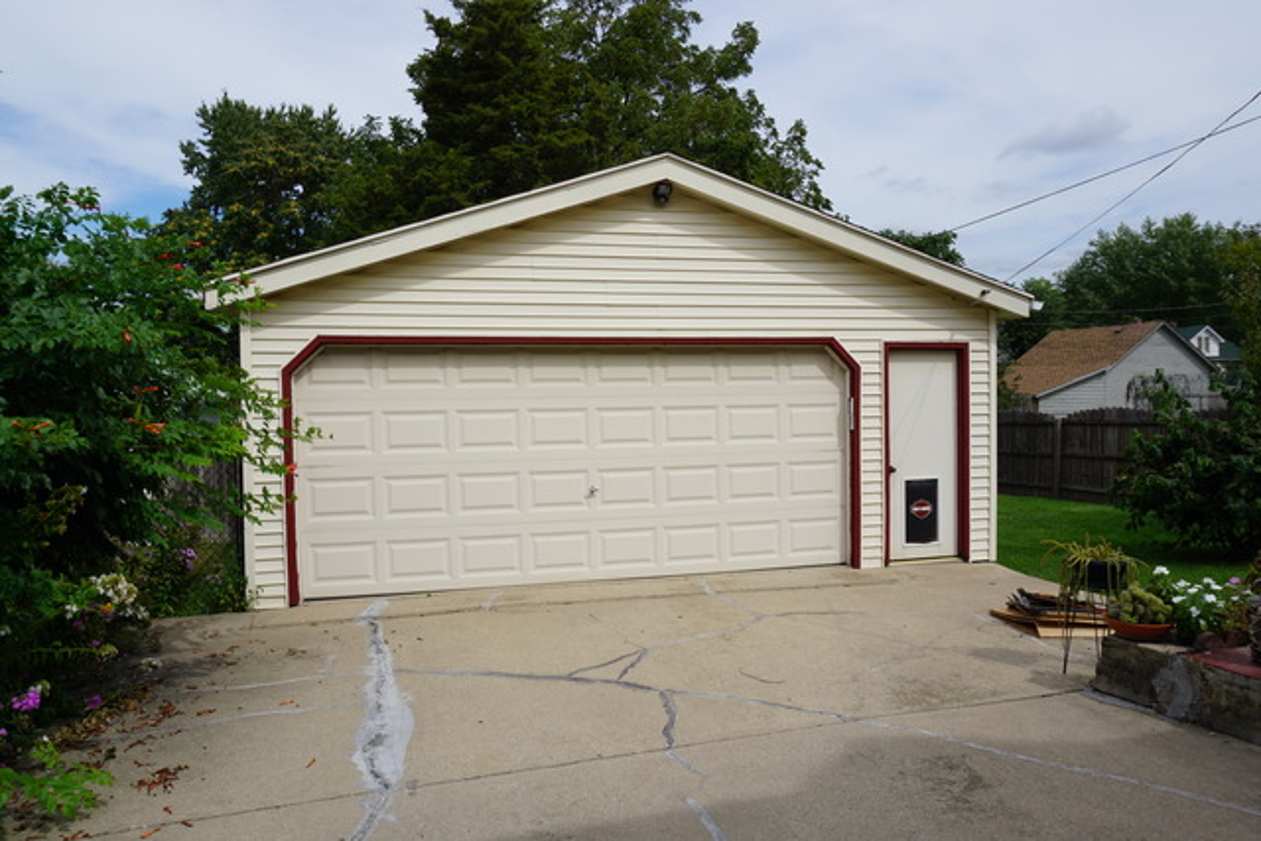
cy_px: 420
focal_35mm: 24
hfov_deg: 73.7
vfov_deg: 53.2
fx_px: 841
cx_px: 630
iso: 100
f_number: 11
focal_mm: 16
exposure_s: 1/160
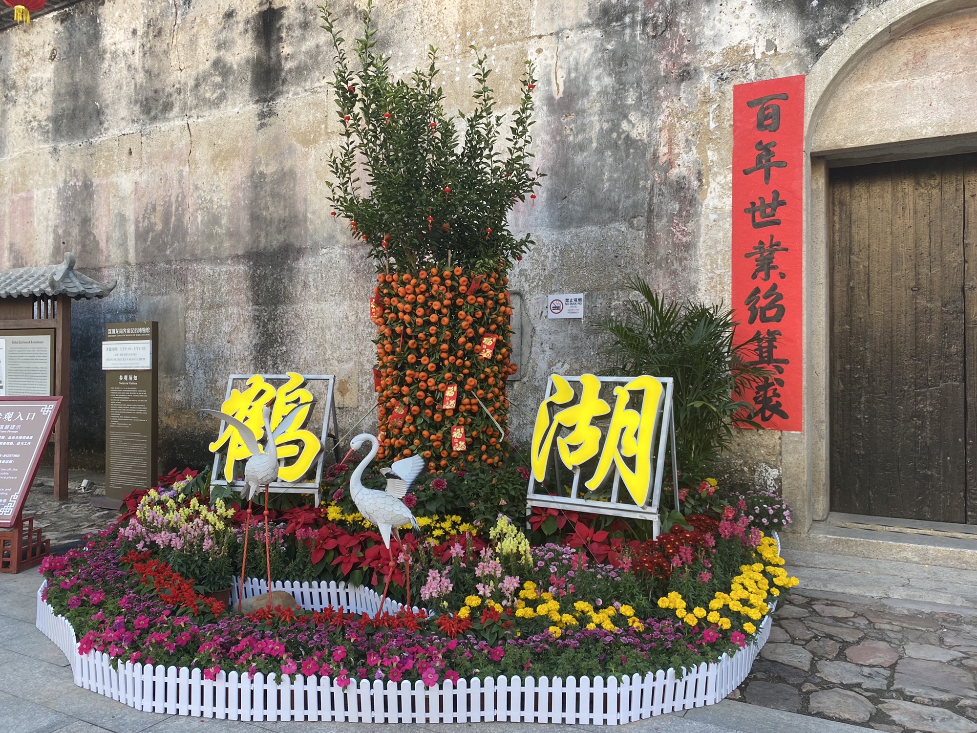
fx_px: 734
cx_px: 488
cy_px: 366
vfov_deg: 53.1
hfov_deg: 67.3
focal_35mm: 26
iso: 32
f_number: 1.8
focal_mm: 4.25
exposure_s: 1/145
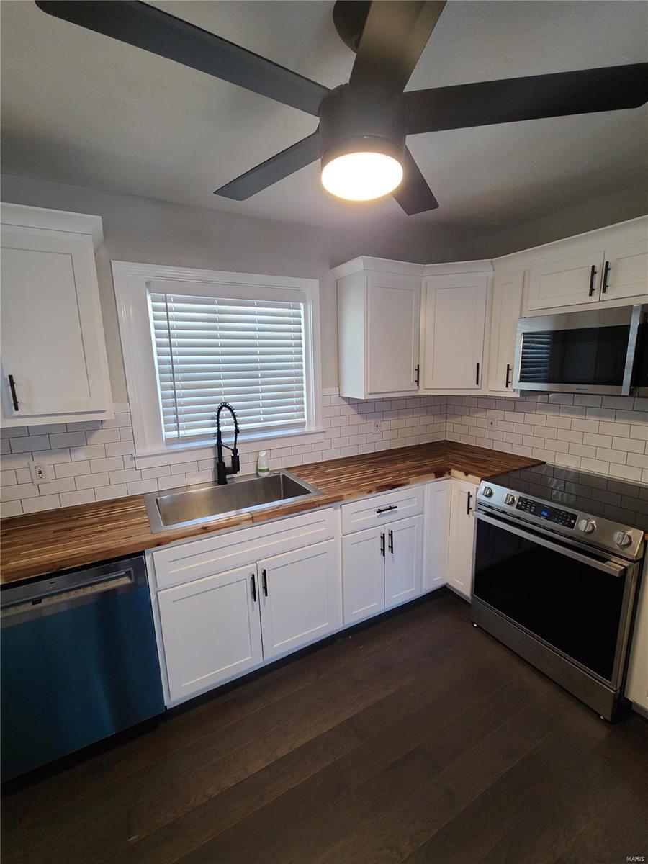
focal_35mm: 13
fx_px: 324
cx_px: 324
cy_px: 432
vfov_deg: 106.2
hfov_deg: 89.9
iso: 200
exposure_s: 1/60.2
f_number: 2.2
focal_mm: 2.2
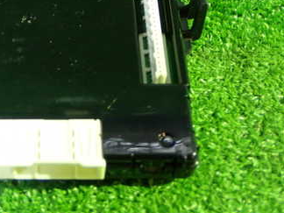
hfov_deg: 24.8
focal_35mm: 76
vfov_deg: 19.3
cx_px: 23
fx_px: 624
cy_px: 59
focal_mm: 7.31
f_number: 2.8
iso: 800
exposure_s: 1/13
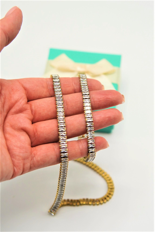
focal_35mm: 75
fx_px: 484
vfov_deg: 27.0
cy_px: 116
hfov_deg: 18.2
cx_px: 78
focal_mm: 50
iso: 1000
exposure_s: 1/2000
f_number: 4
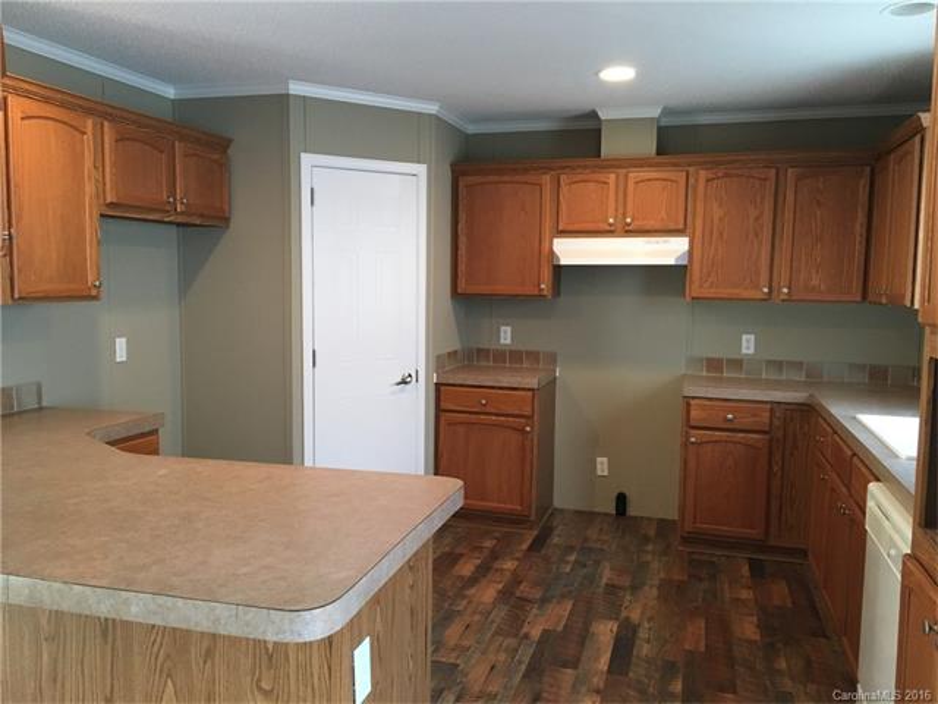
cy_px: 352
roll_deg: -0.2
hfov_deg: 61.7
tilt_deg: -5.1
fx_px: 786
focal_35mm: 29
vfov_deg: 48.2
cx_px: 469
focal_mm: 4.15
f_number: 2.2
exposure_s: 1/30
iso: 160
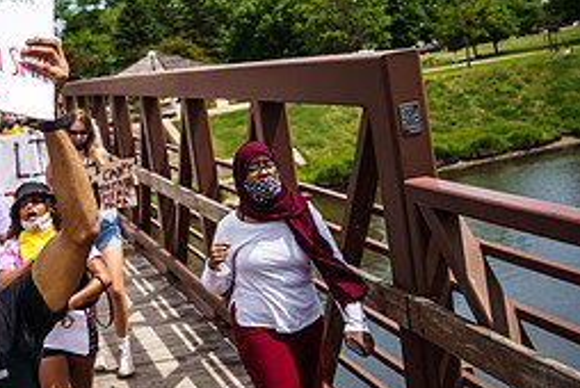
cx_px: -60
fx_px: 936
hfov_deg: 30.7
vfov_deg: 23.4
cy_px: 173
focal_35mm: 58
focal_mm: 24
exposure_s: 1/5000
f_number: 2.8
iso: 200
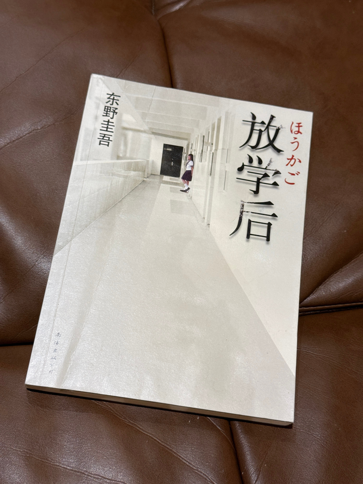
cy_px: 242
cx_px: 182
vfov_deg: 39.7
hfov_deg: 30.3
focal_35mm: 48
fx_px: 671
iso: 125
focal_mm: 6.76
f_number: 1.78
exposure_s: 1/50
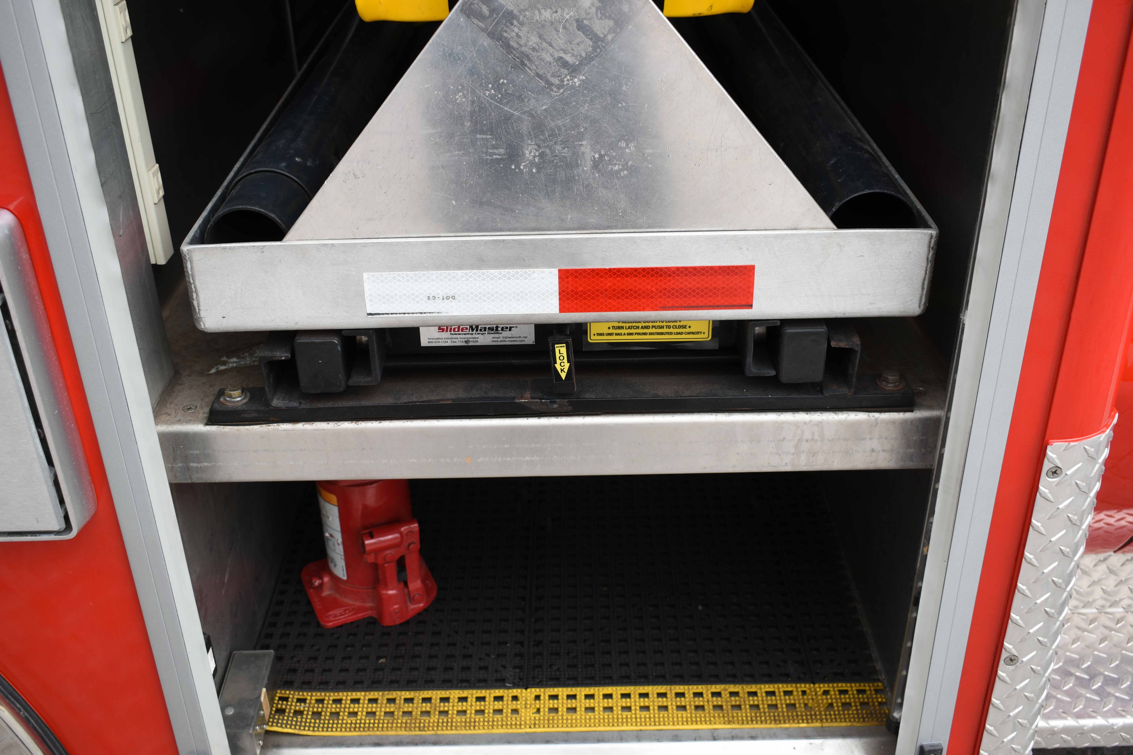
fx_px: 1180
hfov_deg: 51.3
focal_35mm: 38
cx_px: 566
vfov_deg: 35.5
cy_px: 378
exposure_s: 1/125
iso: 100
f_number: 5.6
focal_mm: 25
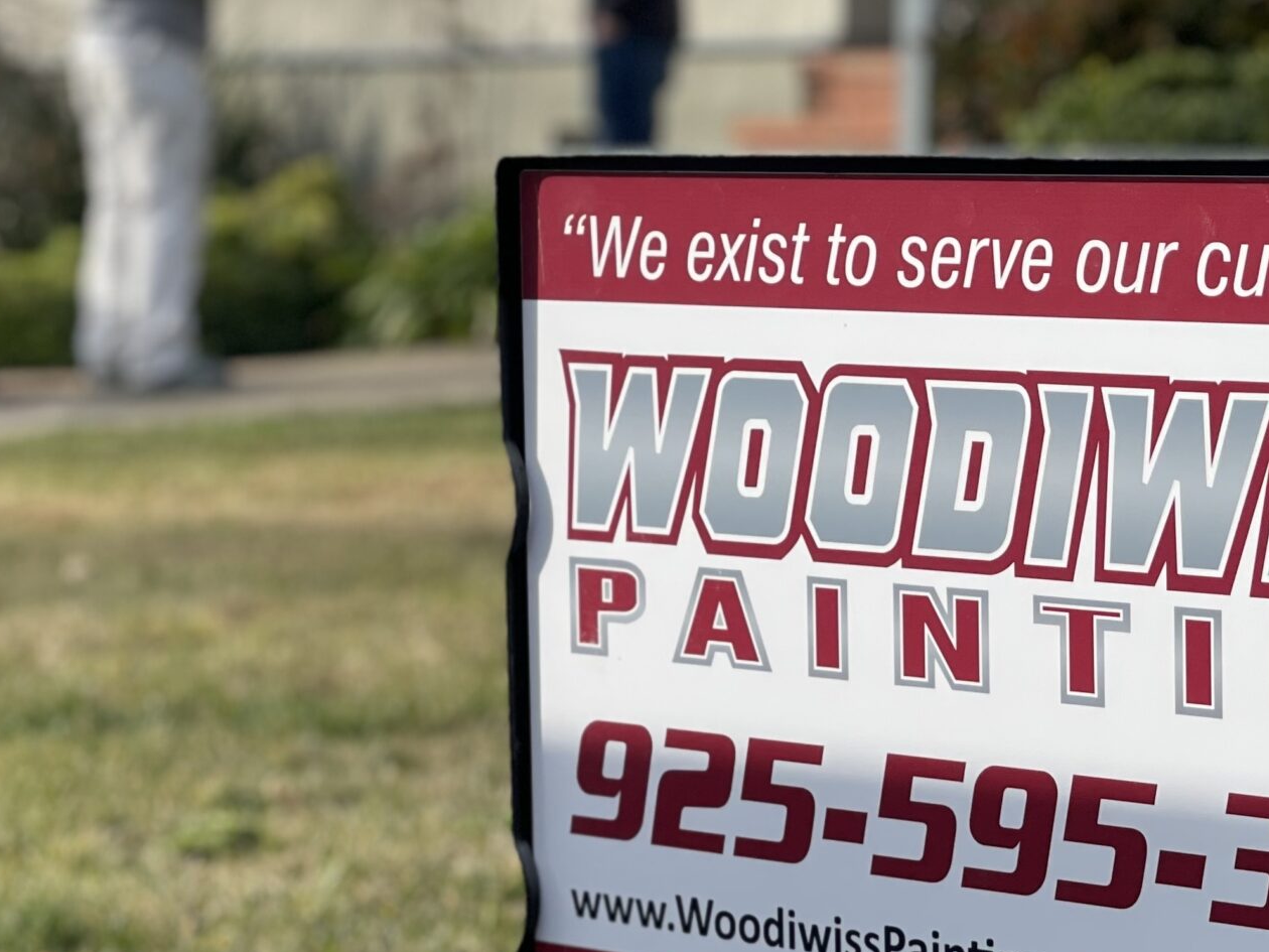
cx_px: 634
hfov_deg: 15.2
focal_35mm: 130
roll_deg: -0.2
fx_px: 4766
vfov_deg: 11.4
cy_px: 466
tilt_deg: -3.0
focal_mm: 7.5
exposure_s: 1/1143
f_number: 2.2
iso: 32
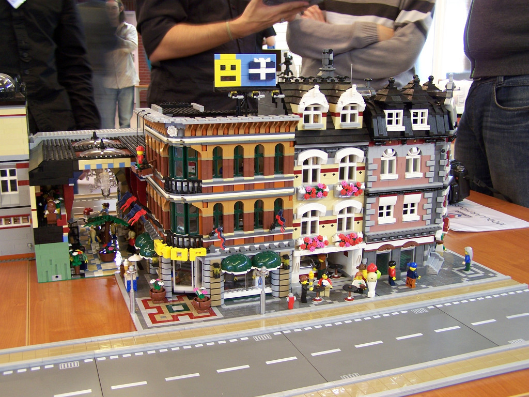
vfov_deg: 37.7
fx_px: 581
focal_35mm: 38
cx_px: 264
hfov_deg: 49.0
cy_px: 198
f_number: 2.8
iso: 80
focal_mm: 6.3
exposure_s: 1/2
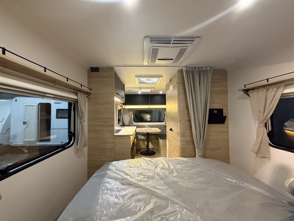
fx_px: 119
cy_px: 110
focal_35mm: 14
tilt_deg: +1.7
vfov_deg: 85.7
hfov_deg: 102.1
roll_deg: +0.5
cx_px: 147
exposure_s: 1/50
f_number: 2.2
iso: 640
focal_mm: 2.22
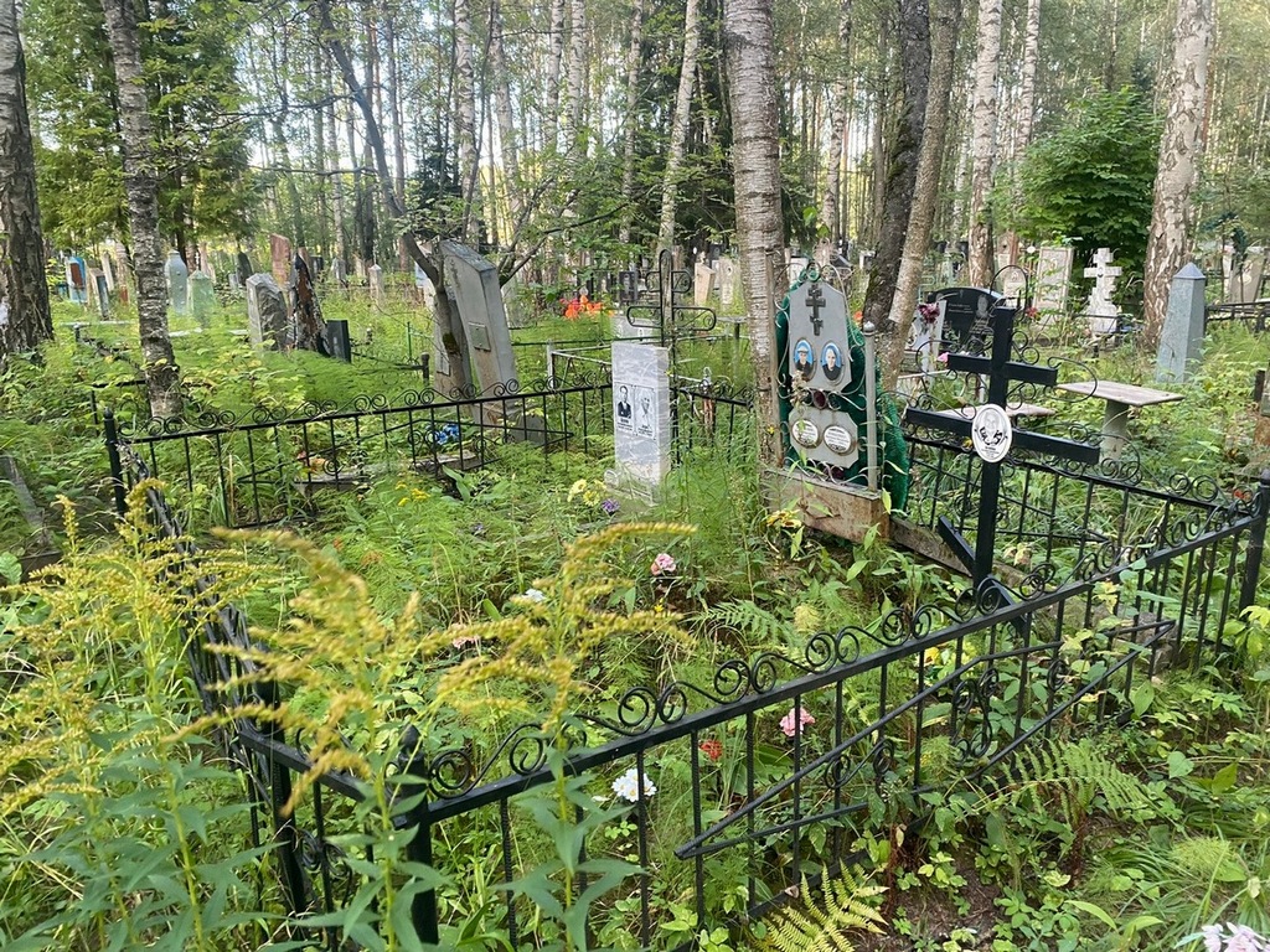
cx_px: 635
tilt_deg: -7.8
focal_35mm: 26
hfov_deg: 67.3
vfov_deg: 53.1
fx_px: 954
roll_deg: -2.0
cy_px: 476
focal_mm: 4.25
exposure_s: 1/60
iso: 125
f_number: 1.8
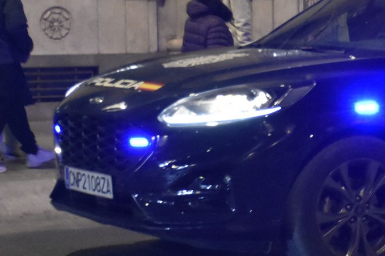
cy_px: 139
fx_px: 1603
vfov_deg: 9.1
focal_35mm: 150
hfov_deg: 13.1
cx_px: 526
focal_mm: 32
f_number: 4
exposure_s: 1/60
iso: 5000
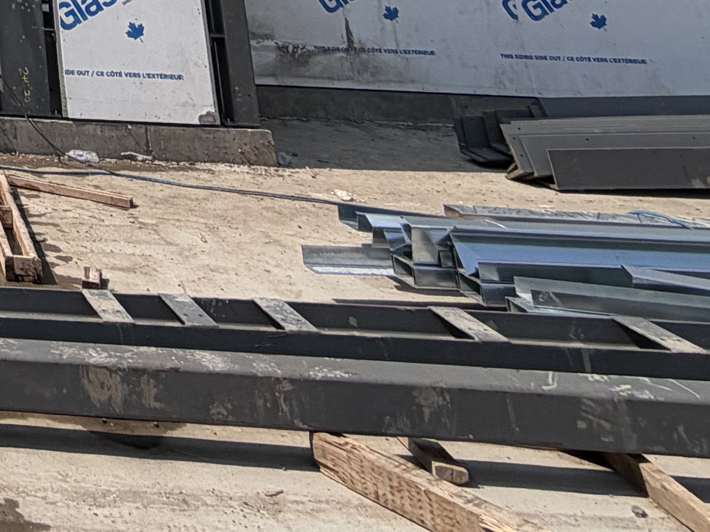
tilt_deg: +18.9
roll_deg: -0.9
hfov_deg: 25.0
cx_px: -369
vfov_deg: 17.4
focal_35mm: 58
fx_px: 1190
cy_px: -559
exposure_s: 1/1368
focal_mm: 2.22
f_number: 2.2
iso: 20
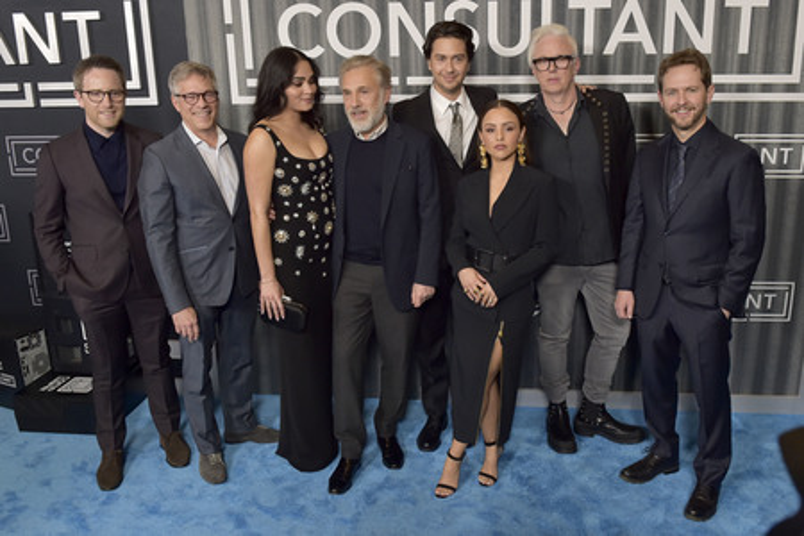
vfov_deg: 46.4
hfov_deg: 65.5
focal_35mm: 28
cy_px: 268
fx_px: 625
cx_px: 402
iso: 2500
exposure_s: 1/250
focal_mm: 28
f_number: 6.3
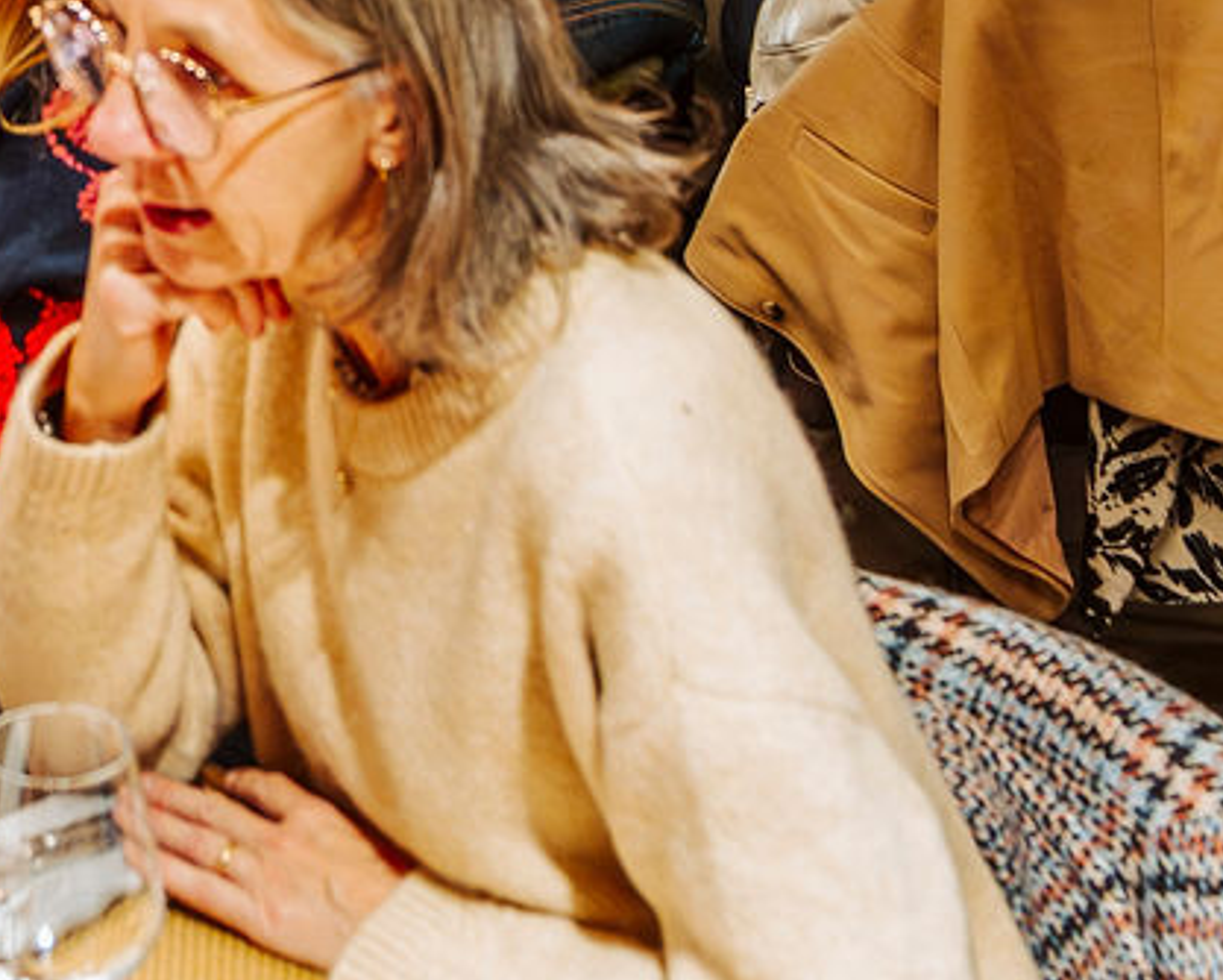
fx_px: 3332
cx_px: -28
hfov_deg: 20.1
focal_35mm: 92
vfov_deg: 15.4
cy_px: -496
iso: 5000
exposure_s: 1/125
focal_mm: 19
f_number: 2.8
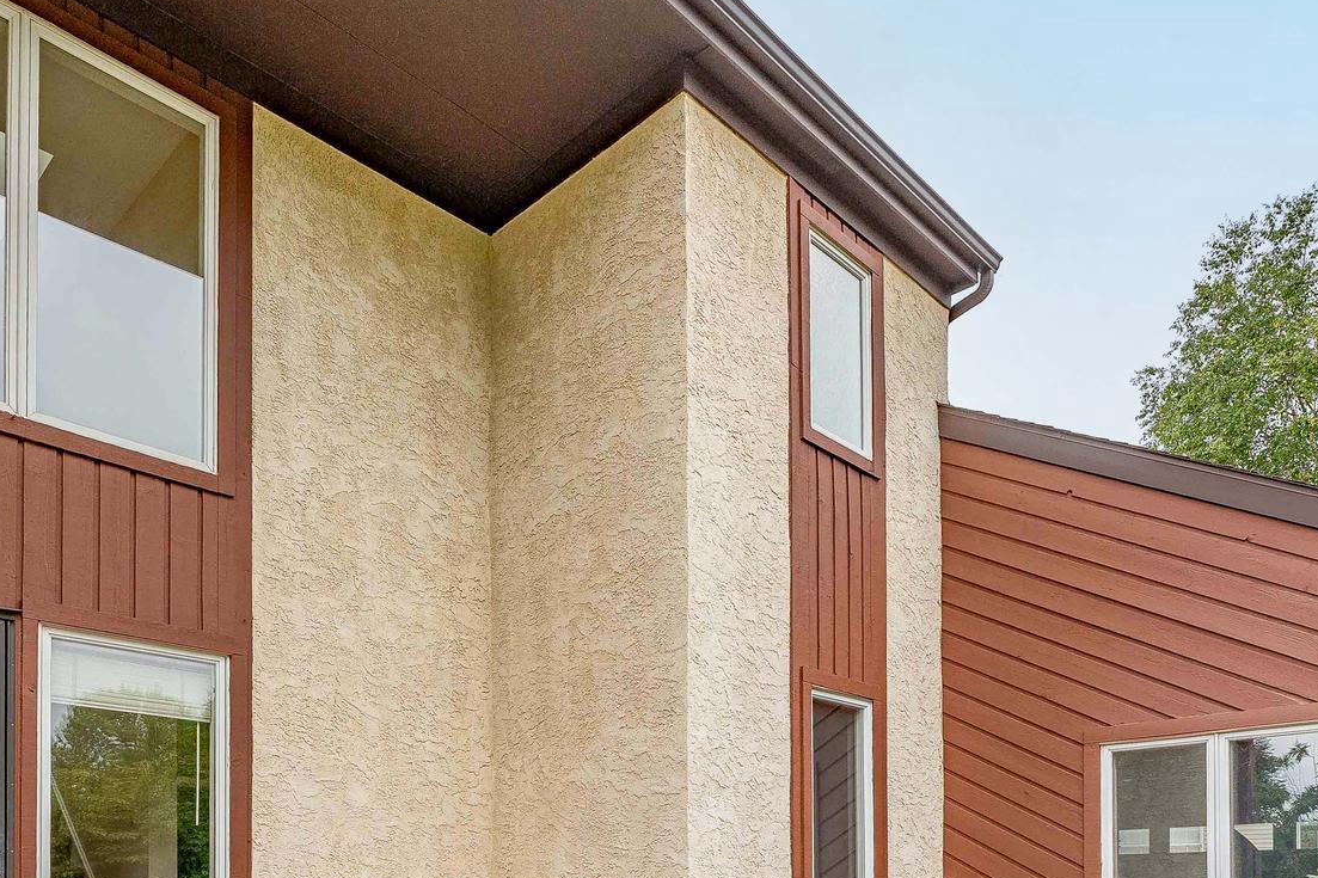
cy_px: 783
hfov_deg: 68.7
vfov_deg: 45.2
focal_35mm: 26
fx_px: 952
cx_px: 522
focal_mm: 14
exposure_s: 1/400
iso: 320
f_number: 7.1
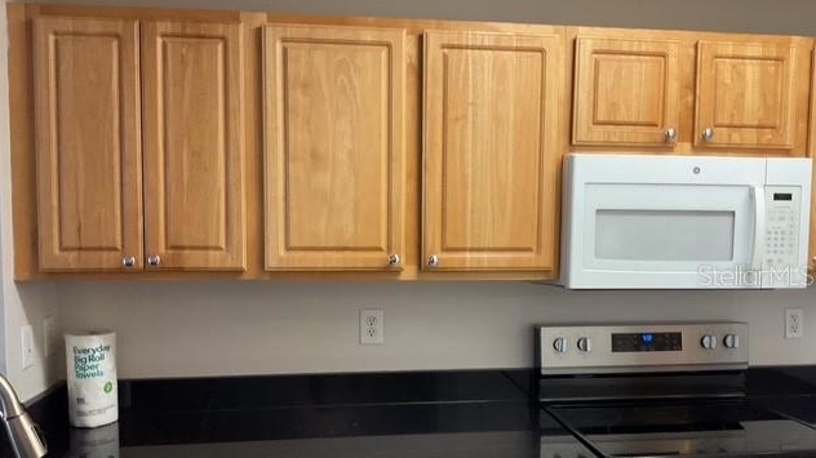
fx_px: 692
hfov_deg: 61.0
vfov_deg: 36.5
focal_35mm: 32
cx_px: 407
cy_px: 275
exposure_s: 1/60
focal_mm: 3
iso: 160
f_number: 1.8
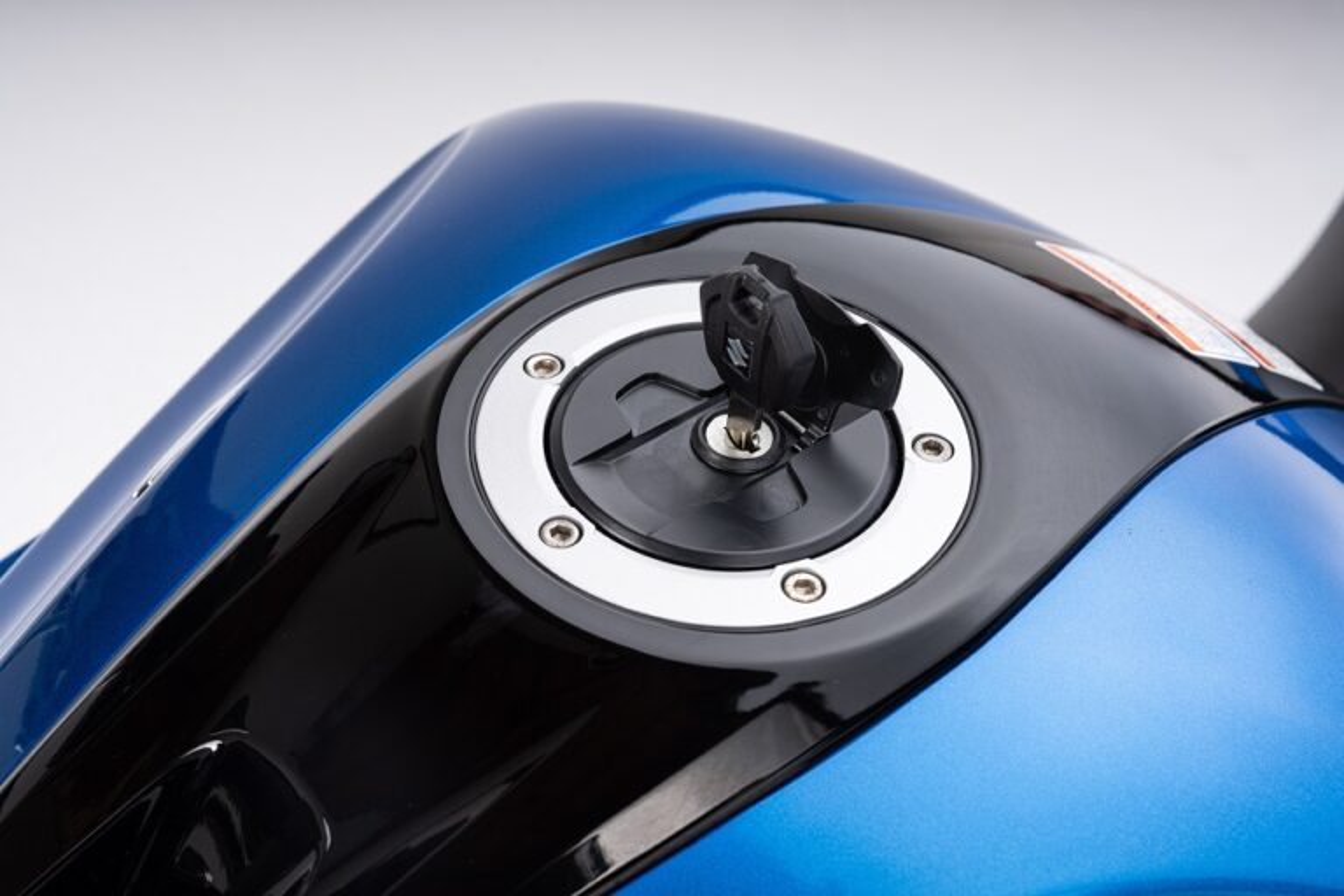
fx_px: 2613
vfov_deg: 19.5
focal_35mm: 70
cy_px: 448
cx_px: 672
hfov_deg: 28.8
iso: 200
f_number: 11
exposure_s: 1/160
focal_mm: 70
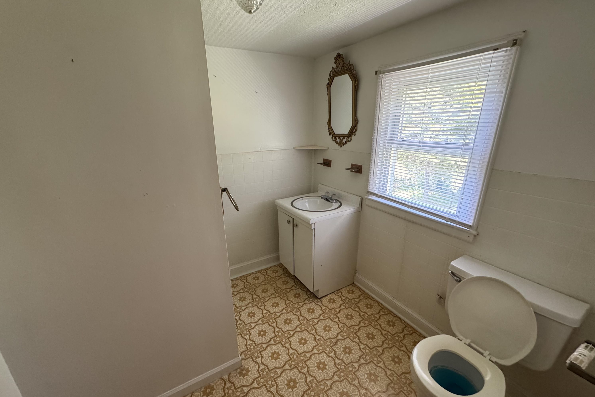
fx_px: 248
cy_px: 204
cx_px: 290
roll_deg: +1.7
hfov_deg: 100.4
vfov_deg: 77.3
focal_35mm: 15
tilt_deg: -18.5
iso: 320
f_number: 2.2
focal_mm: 2.22
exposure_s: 1/95
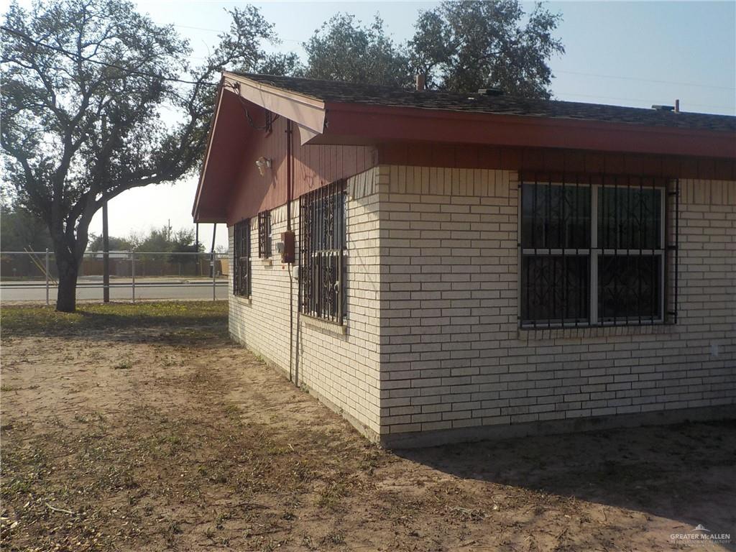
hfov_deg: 60.0
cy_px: 276
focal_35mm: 30
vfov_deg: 46.8
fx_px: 638
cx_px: 368
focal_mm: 4.1
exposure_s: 1/1250
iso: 125
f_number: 3.3
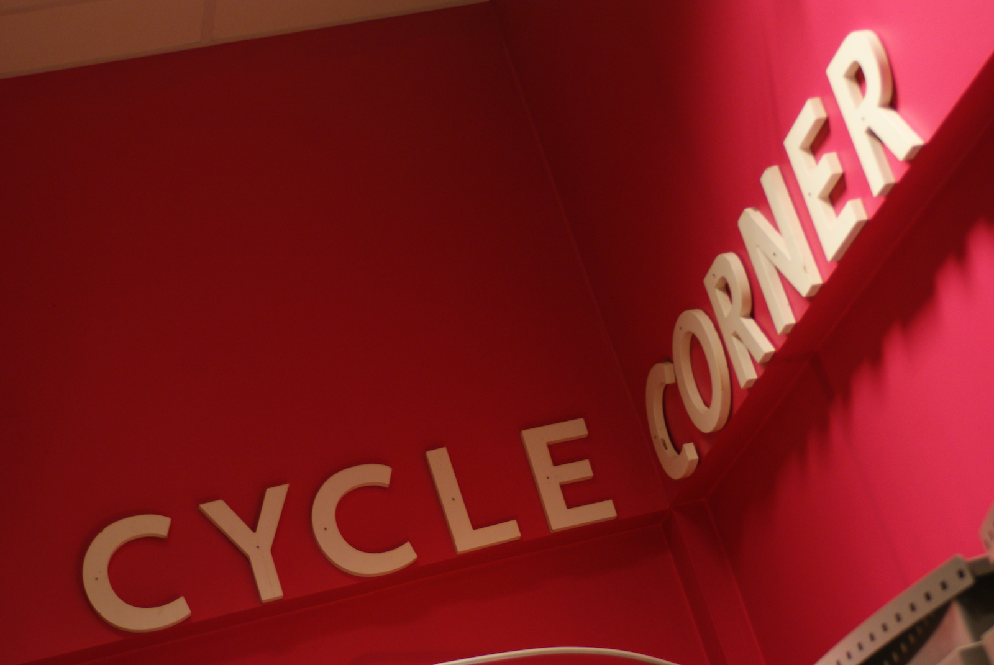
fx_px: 2073
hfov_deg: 27.0
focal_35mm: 75
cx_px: 497
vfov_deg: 18.2
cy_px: 332
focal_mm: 50
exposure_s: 1/10
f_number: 5.6
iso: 400
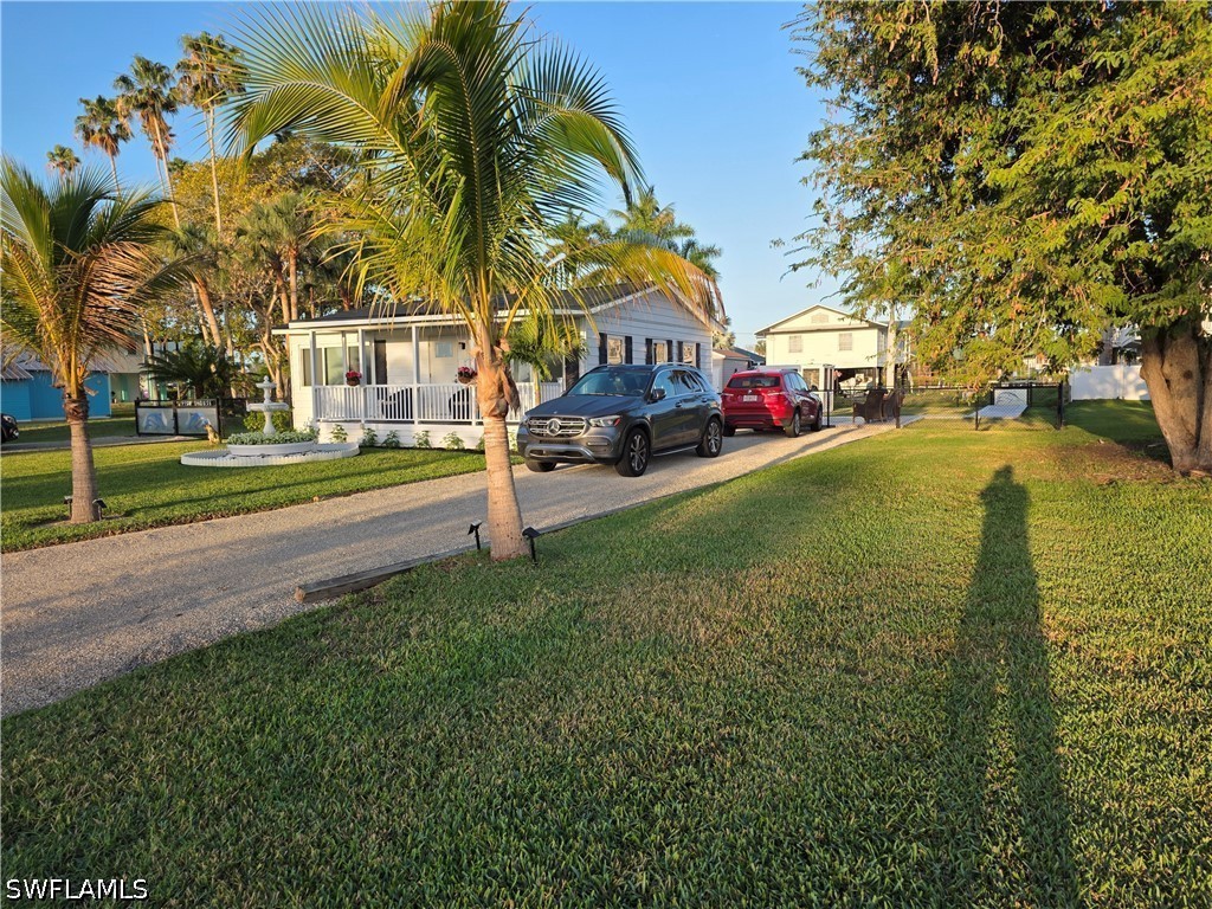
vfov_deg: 58.9
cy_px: 454
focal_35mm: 23
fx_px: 805
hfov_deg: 73.9
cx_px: 606
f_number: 1.7
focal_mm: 6.25
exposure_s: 1/1765
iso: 80
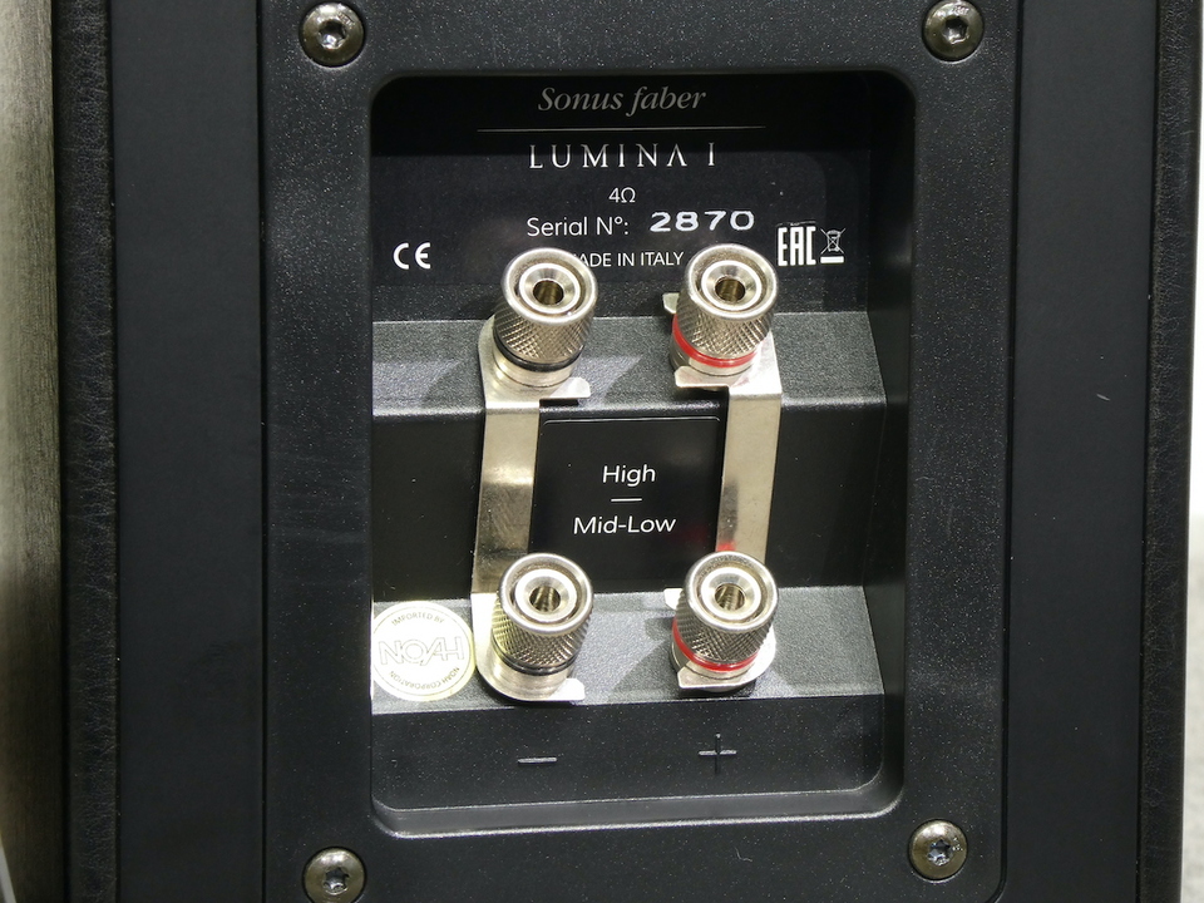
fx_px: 4313
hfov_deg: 15.9
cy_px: 452
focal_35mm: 124
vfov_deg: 12.0
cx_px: 602
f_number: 5.2
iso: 200
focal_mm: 22.3
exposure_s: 1/2.5
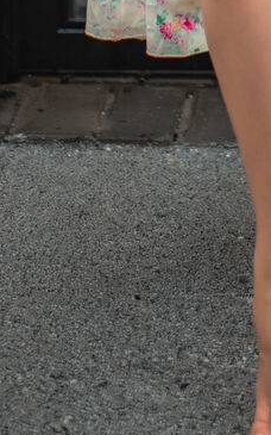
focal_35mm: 176
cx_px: 427
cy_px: -573
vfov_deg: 10.4
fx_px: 2081
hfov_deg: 7.3
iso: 50
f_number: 1.4
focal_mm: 35
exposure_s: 1/1600
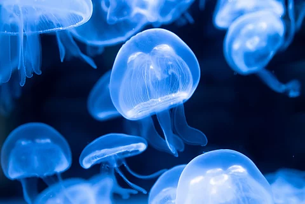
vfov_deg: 26.0
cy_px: 102
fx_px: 441
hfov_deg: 38.2
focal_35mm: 52
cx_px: 152
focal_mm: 35
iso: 800
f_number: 2.8
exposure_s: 1/100
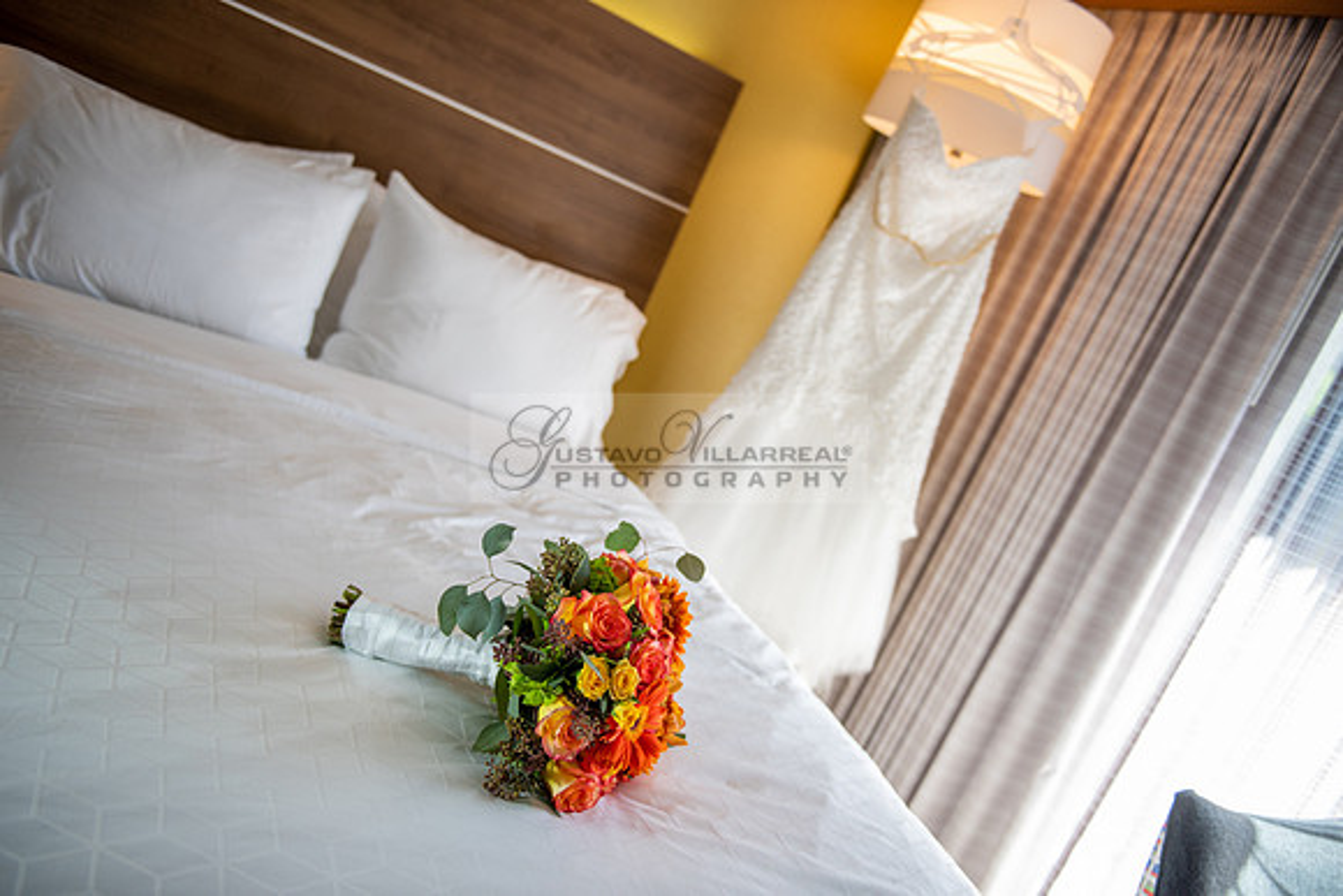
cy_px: 448
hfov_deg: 60.3
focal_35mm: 31
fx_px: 1157
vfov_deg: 42.3
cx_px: 672
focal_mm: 31
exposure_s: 1/320
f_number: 2.8
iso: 500
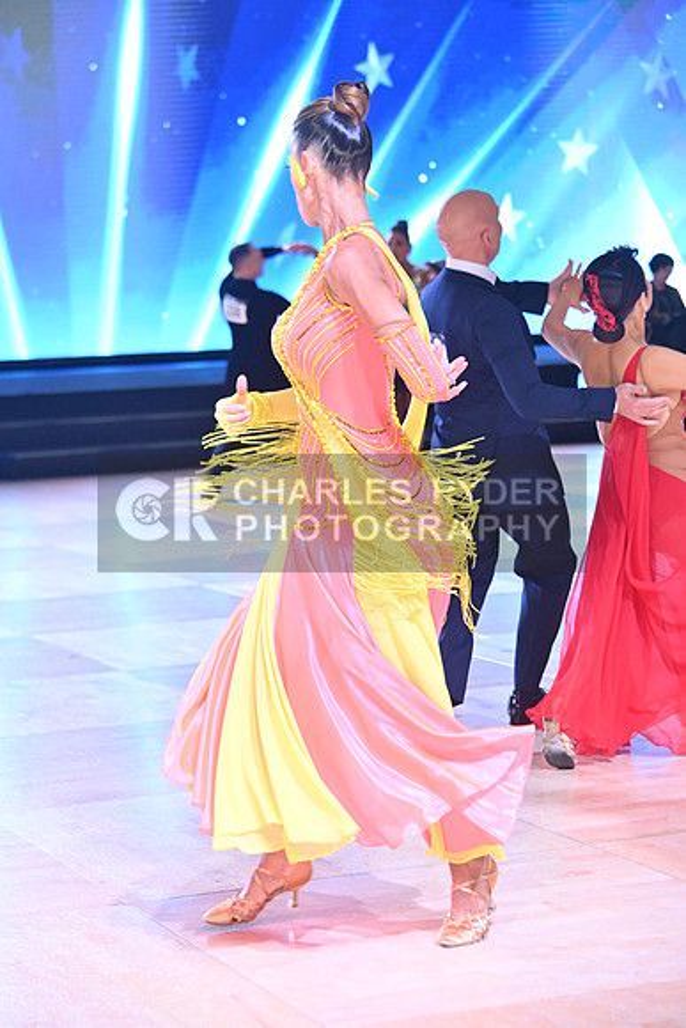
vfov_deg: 22.1
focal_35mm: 92
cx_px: 343
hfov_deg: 14.9
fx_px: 2628
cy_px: 514
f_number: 10
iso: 4000
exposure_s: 1/400
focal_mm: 92
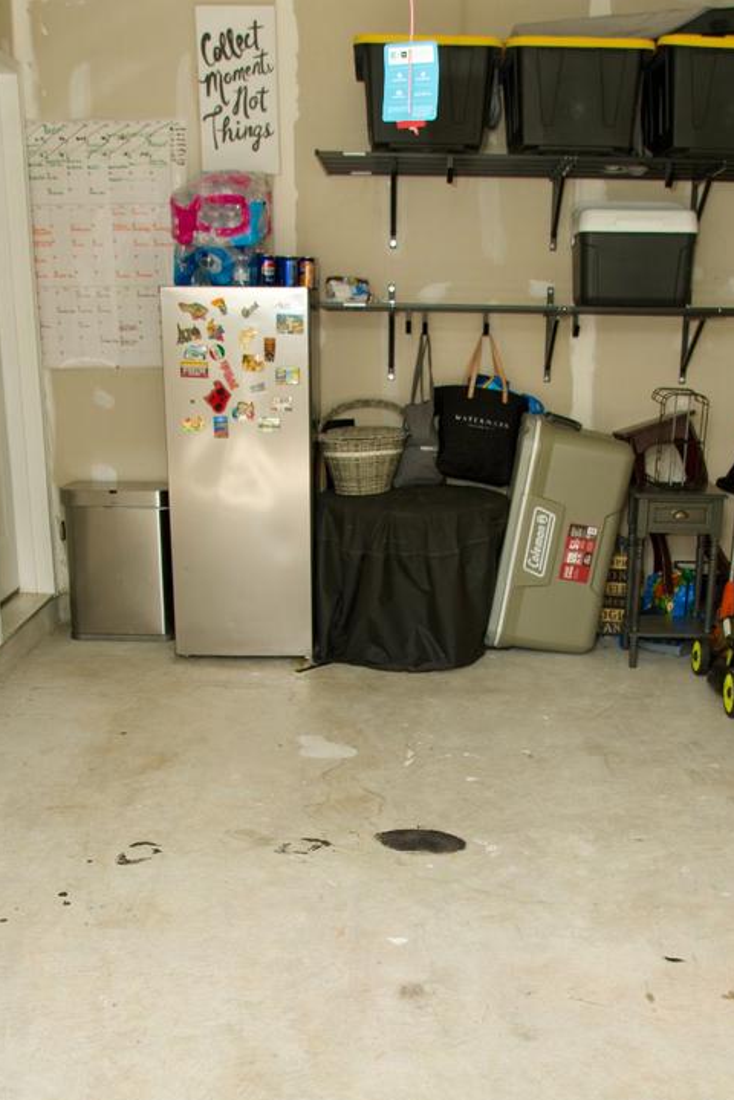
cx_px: 421
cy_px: 750
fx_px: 1307
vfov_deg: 44.9
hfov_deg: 31.3
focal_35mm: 43
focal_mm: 19
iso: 160
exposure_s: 1/160
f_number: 4
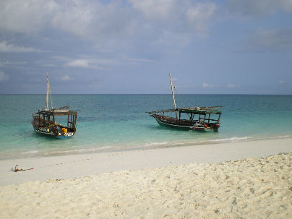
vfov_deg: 36.8
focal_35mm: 39
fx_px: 329
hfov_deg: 47.9
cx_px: 143
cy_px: 109
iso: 64
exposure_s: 1/500
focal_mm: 6.3
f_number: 4.6
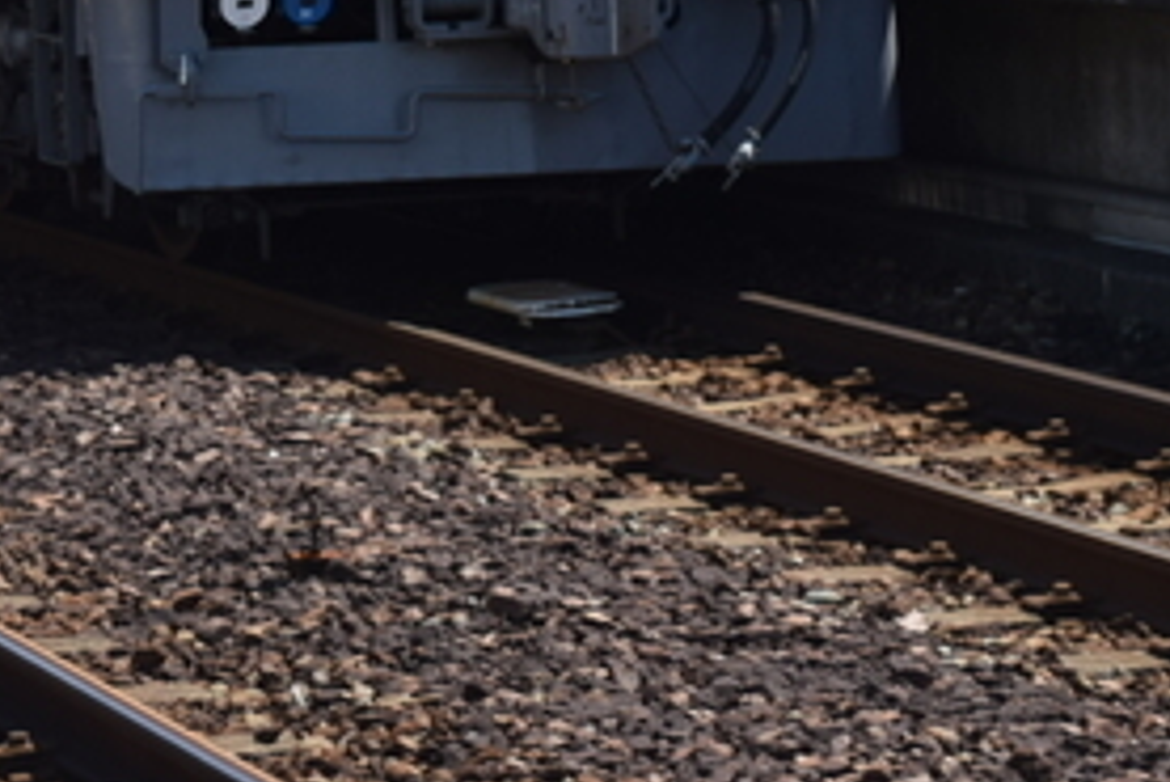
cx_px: 165
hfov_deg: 10.3
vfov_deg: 6.8
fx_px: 6471
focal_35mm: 199
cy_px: -285
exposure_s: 1/400
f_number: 5
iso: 100
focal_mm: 46
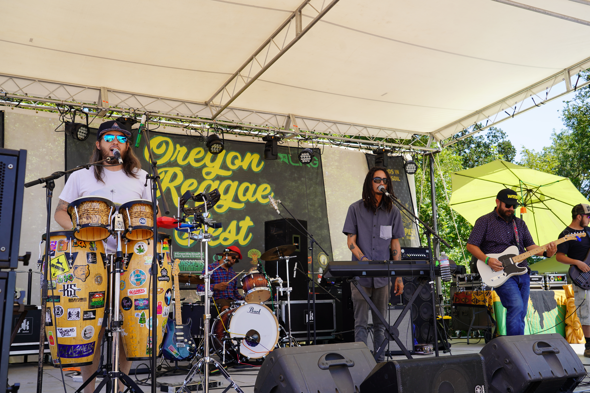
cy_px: 196
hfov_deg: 51.9
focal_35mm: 37
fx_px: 606
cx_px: 295
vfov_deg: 35.9
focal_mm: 37
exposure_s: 1/100
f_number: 7.1
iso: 100
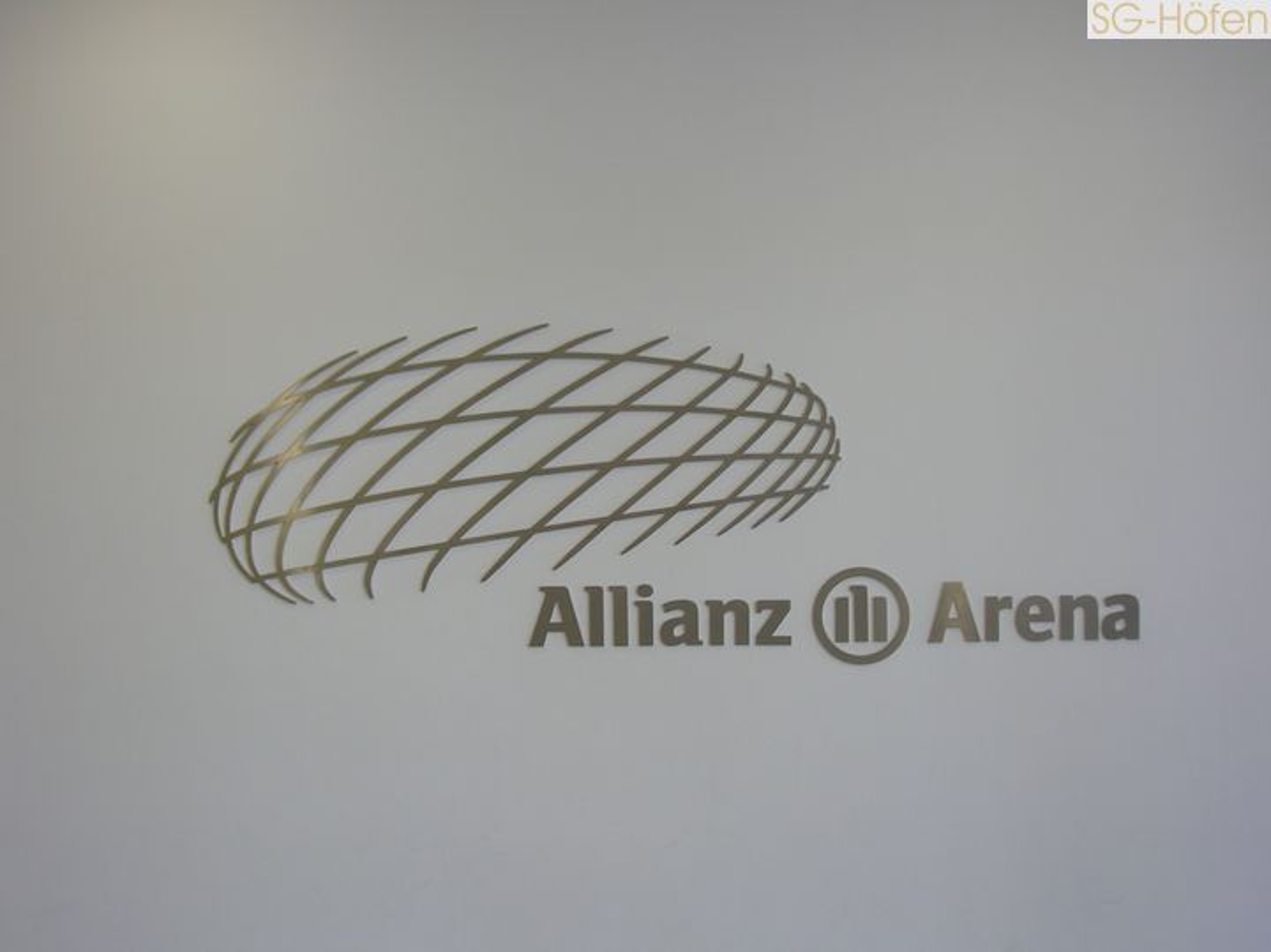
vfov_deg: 31.5
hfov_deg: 41.3
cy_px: 476
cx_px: 636
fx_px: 1688
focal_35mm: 46
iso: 50
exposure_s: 1/23
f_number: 3.2
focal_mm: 7.7
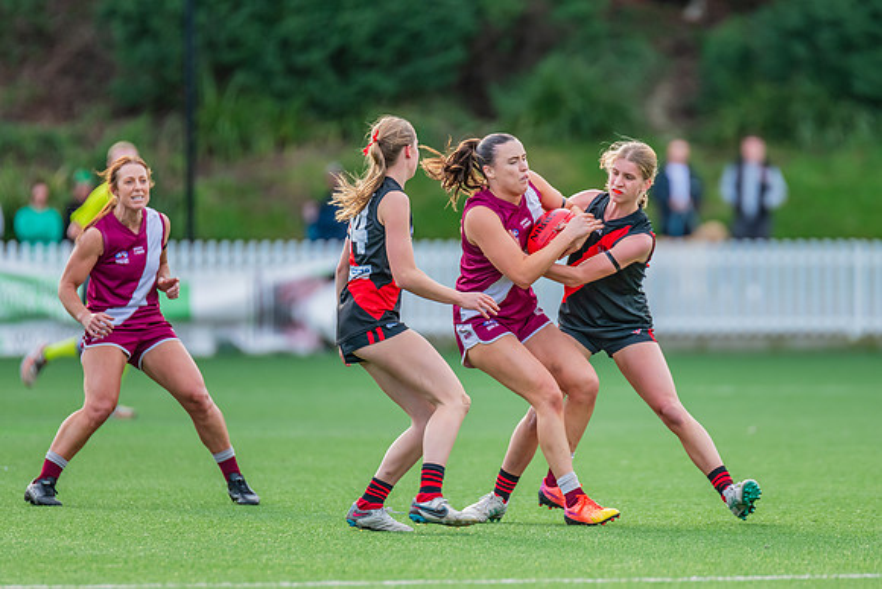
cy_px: 312
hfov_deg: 4.0
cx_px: 529
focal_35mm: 517
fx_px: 12680
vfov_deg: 2.7
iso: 800
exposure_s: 1/1000
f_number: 4.5
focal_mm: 420
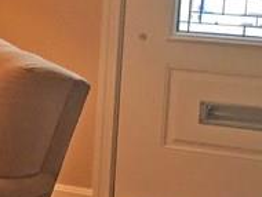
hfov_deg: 11.1
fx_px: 1182
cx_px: -310
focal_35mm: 156
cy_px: 81
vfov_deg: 9.5
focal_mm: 4.15
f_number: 2.2
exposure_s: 1/30
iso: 32
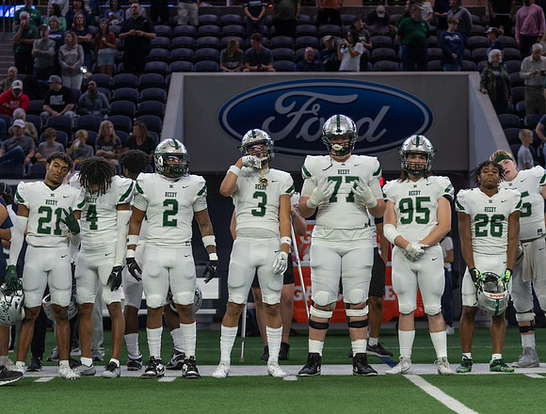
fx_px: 1829
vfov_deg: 12.9
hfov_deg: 17.0
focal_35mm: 115
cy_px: 231
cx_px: 318
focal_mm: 90
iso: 800
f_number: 2.8
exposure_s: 1/320
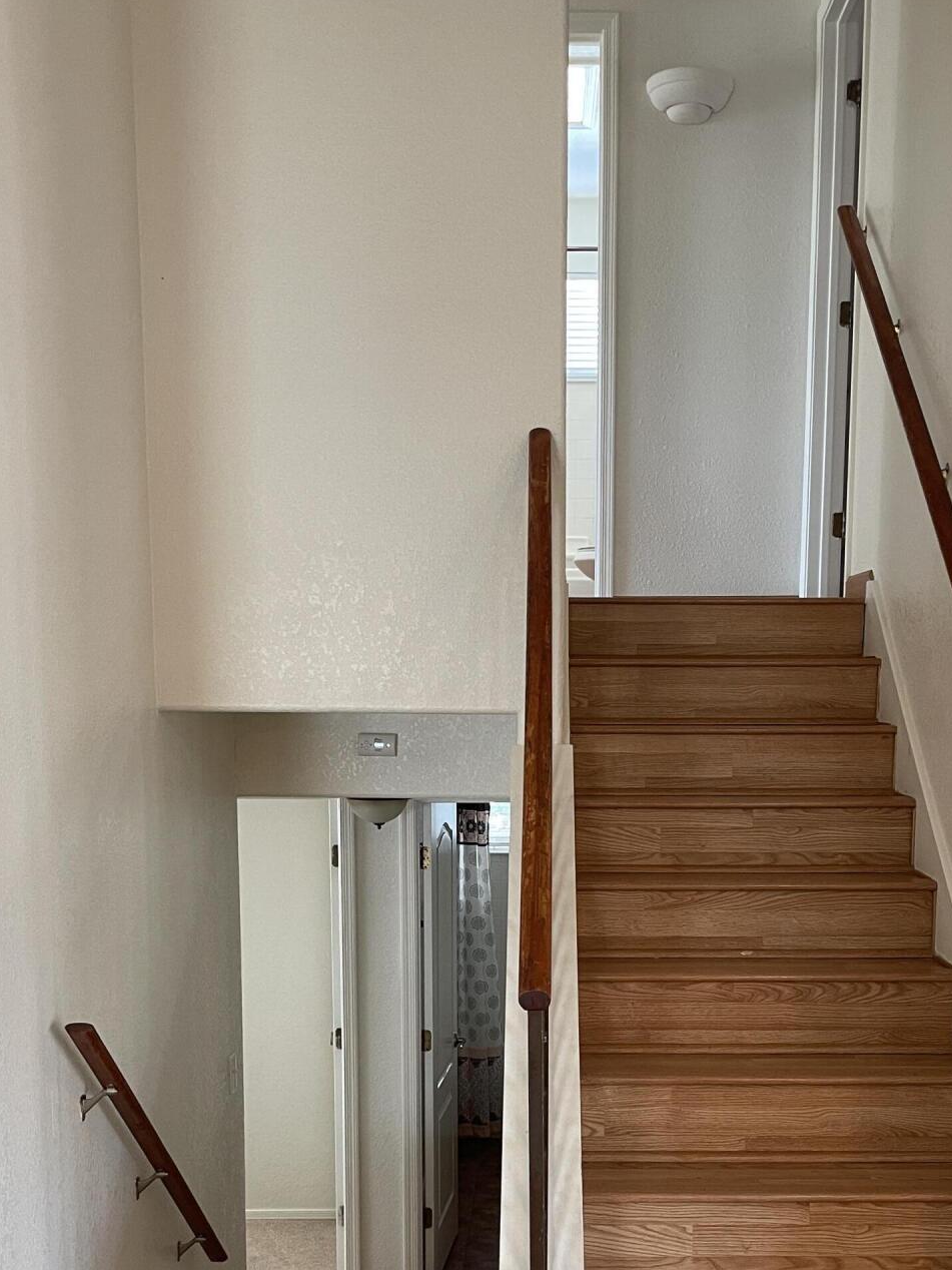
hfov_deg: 35.1
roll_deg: +0.3
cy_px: 910
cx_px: 537
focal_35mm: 41
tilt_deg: -7.4
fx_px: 1503
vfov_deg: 44.6
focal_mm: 4.2
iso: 320
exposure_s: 1/60
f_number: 1.6
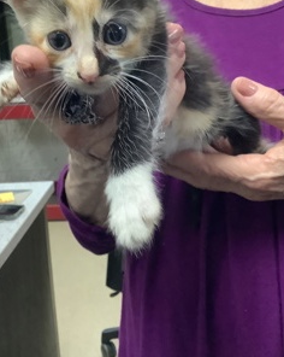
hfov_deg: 34.8
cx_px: 125
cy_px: 128
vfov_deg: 42.5
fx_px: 453
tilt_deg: -9.6
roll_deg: +5.5
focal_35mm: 43
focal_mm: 3.3
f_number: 2.4
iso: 320
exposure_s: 1/50
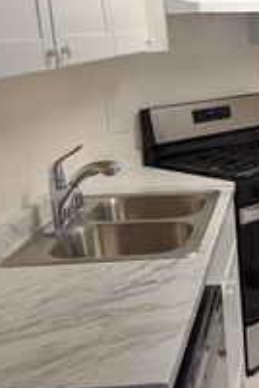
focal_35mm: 62
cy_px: 184
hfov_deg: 20.1
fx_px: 669
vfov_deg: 32.4
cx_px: 334
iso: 48
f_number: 1.7
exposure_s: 1/60
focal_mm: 4.53
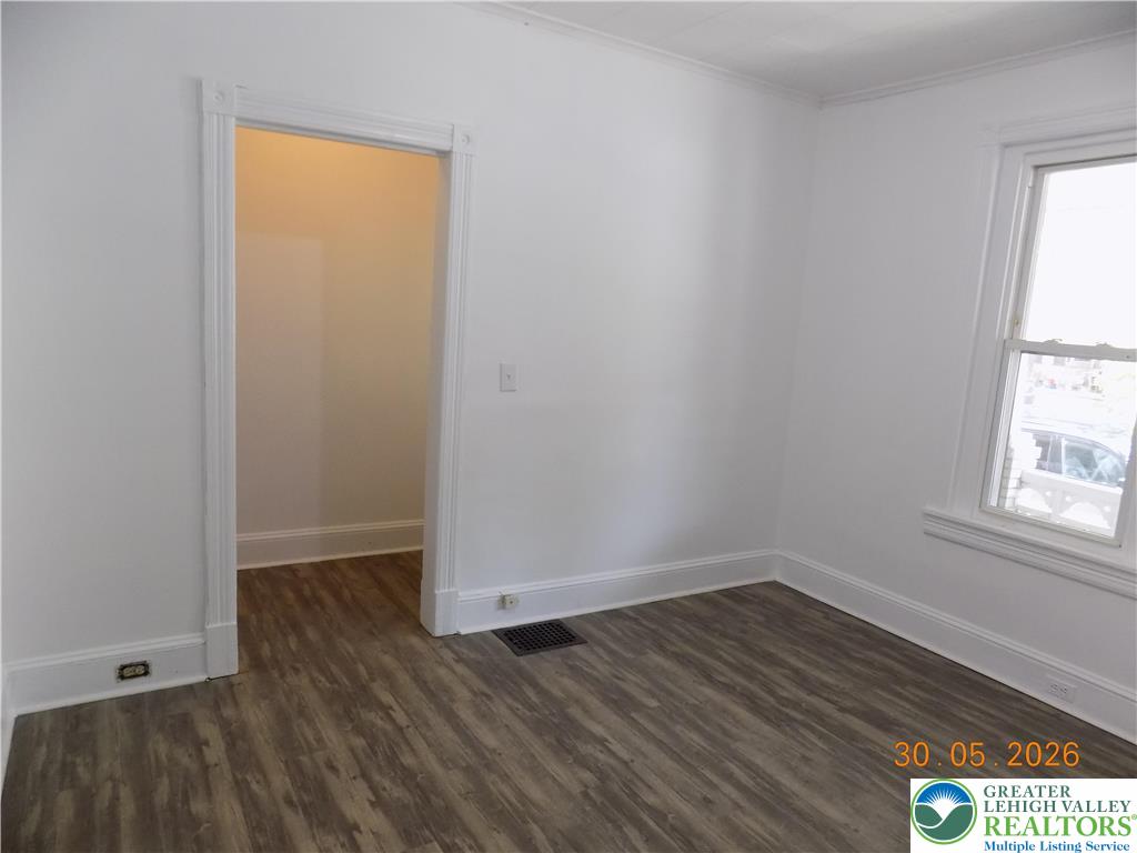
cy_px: 426
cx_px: 568
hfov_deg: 73.9
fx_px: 755
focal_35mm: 23
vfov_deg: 58.9
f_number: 3.1
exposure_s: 1/30
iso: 160
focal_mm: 4
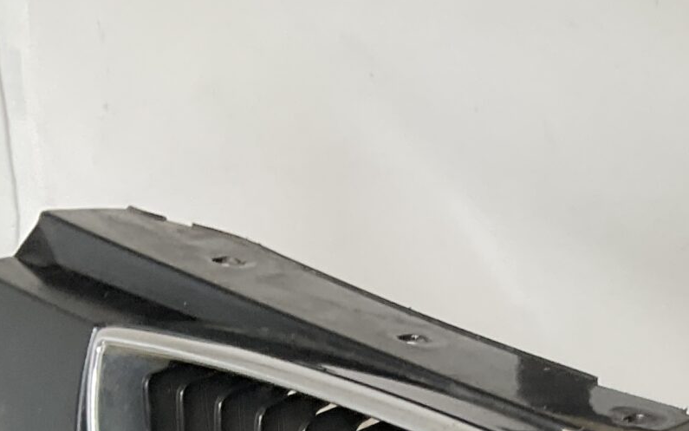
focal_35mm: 99
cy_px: 813
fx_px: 1859
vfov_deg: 12.0
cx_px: 829
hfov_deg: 19.7
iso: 20
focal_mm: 3
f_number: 1.8
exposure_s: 1/100
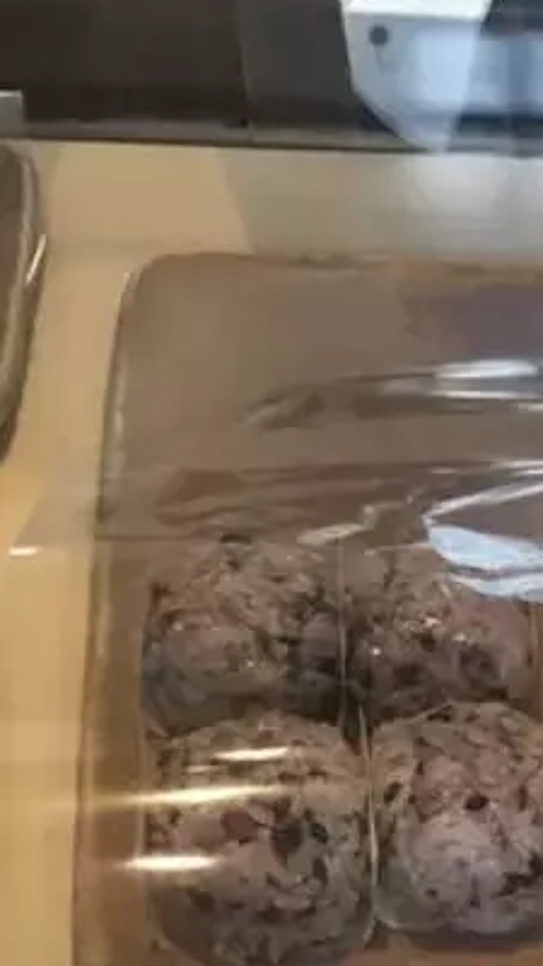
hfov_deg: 18.3
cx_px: 722
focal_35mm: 61
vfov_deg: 32.2
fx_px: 1561
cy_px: 920
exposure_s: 1/40
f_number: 1.8
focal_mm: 3.99
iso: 25
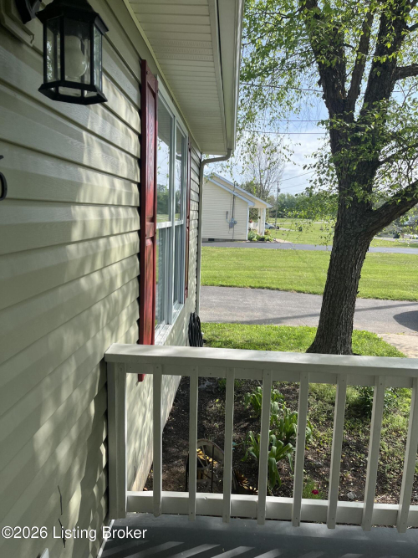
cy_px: 279
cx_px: 209
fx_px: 419
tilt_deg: -10.1
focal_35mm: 26
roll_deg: -1.3
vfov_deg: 67.3
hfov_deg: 53.0
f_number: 1.6
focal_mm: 5.1
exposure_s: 1/1580
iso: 50
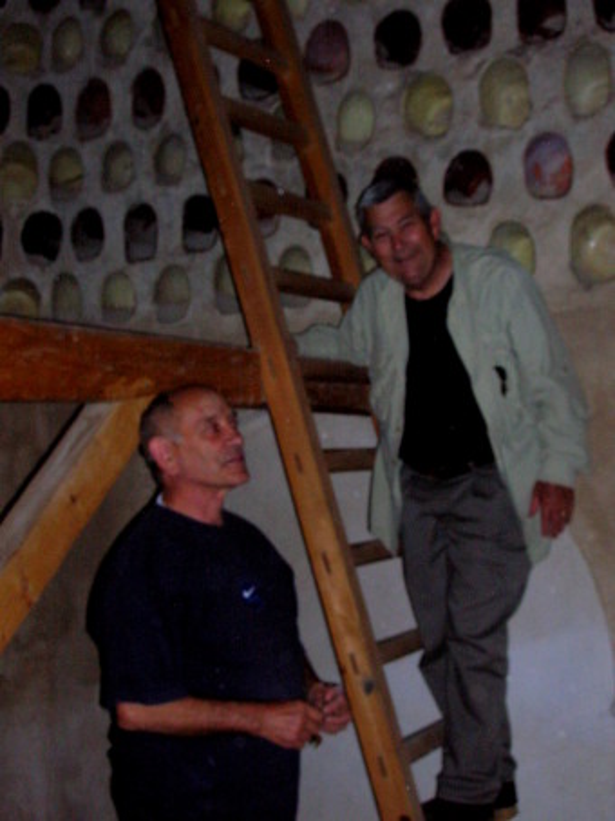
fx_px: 1091
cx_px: 308
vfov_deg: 41.3
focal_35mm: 46
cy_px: 410
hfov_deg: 31.5
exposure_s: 1/60.1
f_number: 5.4
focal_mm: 7.7
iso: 200
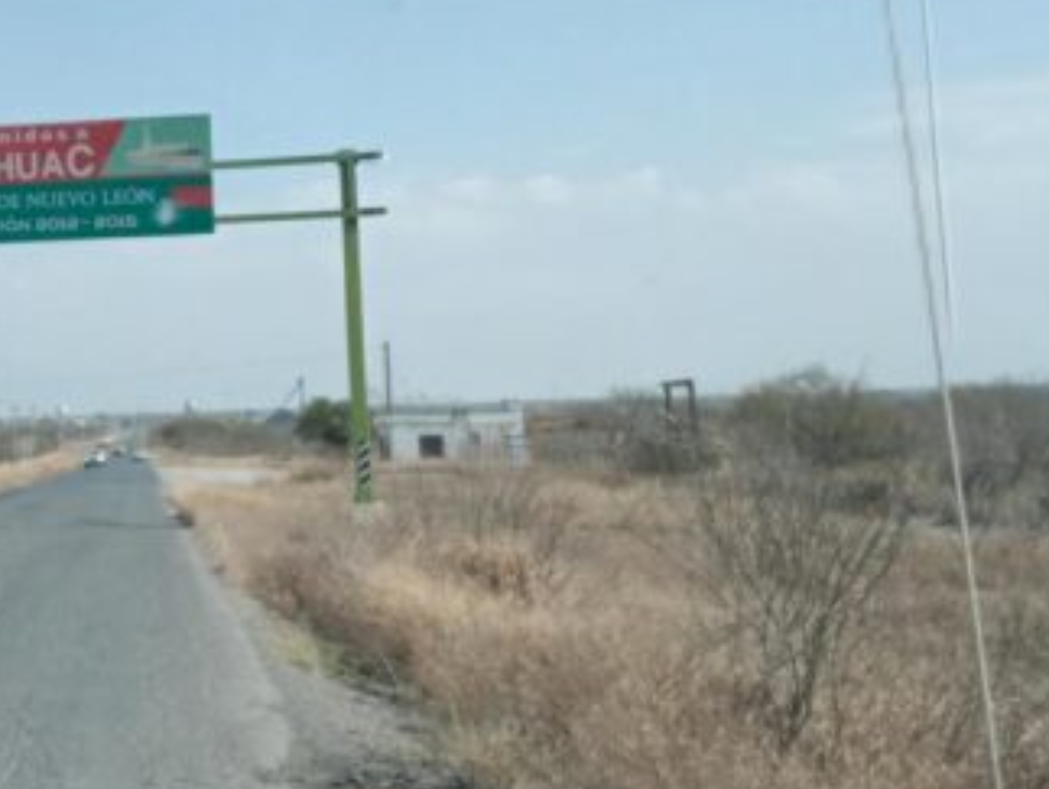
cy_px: 242
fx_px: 1972
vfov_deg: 22.5
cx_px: -49
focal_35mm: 65
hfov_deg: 27.7
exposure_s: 1/1098
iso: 117
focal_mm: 3.37
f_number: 2.2
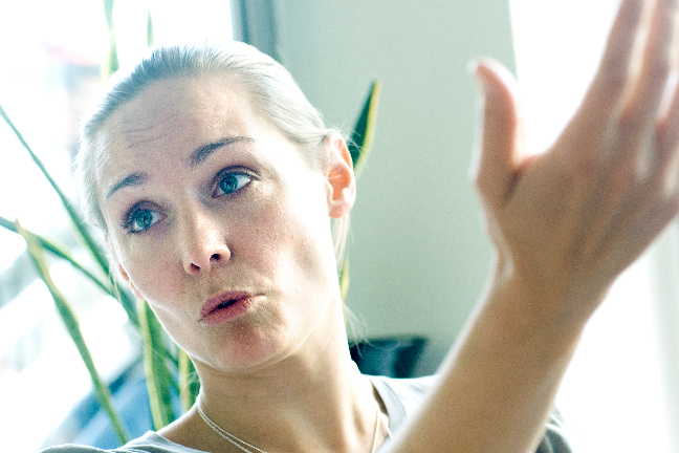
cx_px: 340
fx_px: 1697
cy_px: 226
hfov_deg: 22.6
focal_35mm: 90
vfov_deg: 15.2
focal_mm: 60
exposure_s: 1/160
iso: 400
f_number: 4
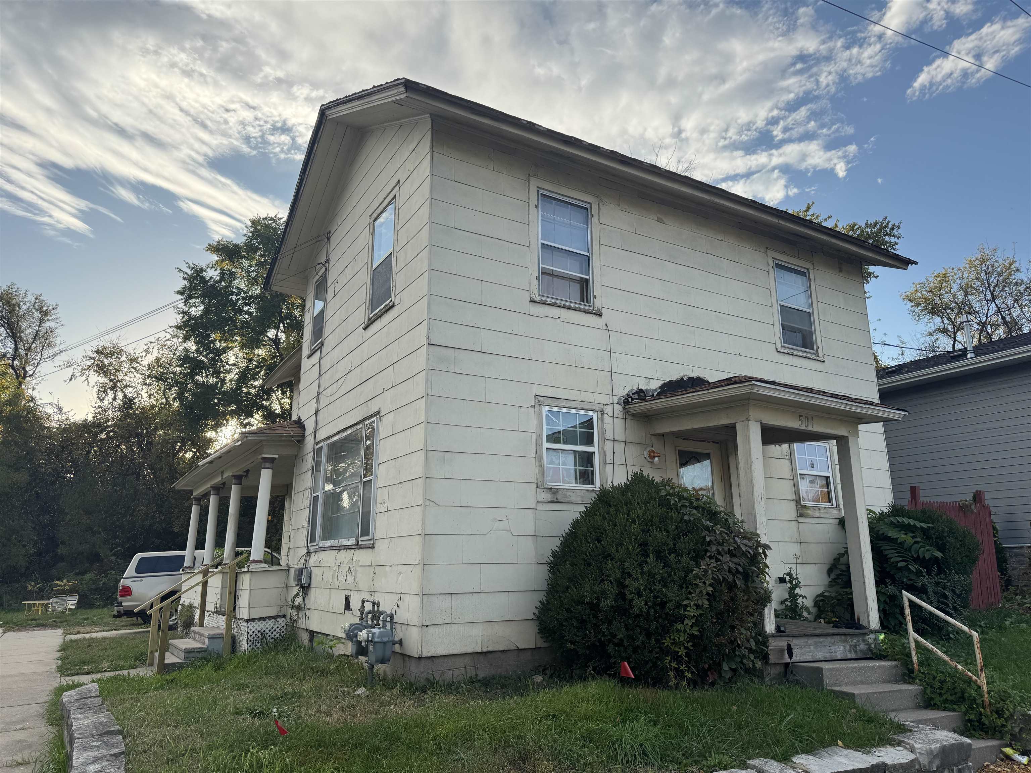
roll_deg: +0.2
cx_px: 516
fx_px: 715
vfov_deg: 56.8
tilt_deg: +12.6
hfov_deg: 71.6
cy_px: 386
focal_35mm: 24
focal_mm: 6.76
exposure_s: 1/1980
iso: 80
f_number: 1.78
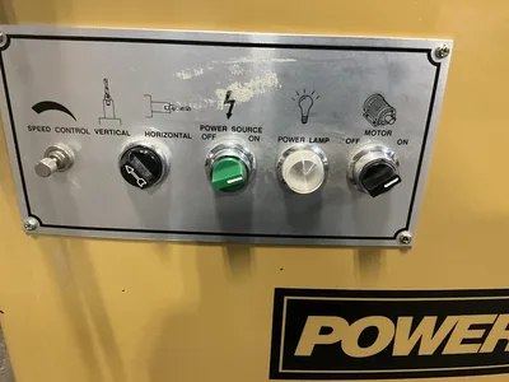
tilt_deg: -23.9
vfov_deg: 48.2
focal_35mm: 29
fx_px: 426
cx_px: 254
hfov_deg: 61.7
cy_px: 191
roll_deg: -3.1
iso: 400
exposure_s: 1/30
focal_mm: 3
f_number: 1.8
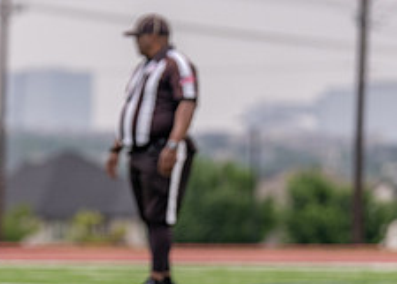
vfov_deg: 3.3
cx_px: -67
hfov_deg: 4.6
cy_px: 95
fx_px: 4975
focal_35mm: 441
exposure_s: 1/2500
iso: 320
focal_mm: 132
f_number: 2.8
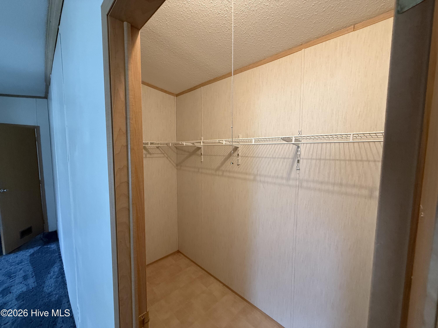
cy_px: 164
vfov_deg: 85.7
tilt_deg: -5.5
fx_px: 177
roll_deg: +0.2
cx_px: 219
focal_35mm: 14
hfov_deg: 102.1
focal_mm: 2.22
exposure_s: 1/60
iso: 320
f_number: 2.2
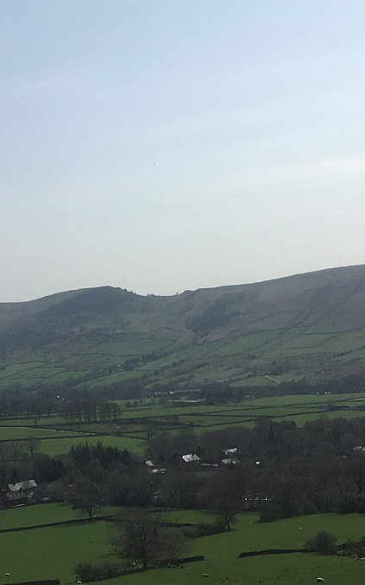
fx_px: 1162
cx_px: 131
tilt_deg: -5.0
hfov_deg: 17.8
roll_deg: +4.4
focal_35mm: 73
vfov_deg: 27.9
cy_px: 433
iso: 25
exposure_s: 1/4049
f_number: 2.2
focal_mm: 4.15
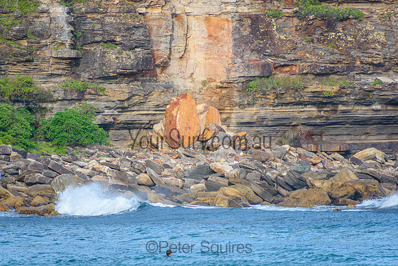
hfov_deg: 3.4
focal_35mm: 600
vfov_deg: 2.3
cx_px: 199
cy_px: 133
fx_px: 6635
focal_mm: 400
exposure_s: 1/1000
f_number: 5.6
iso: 560
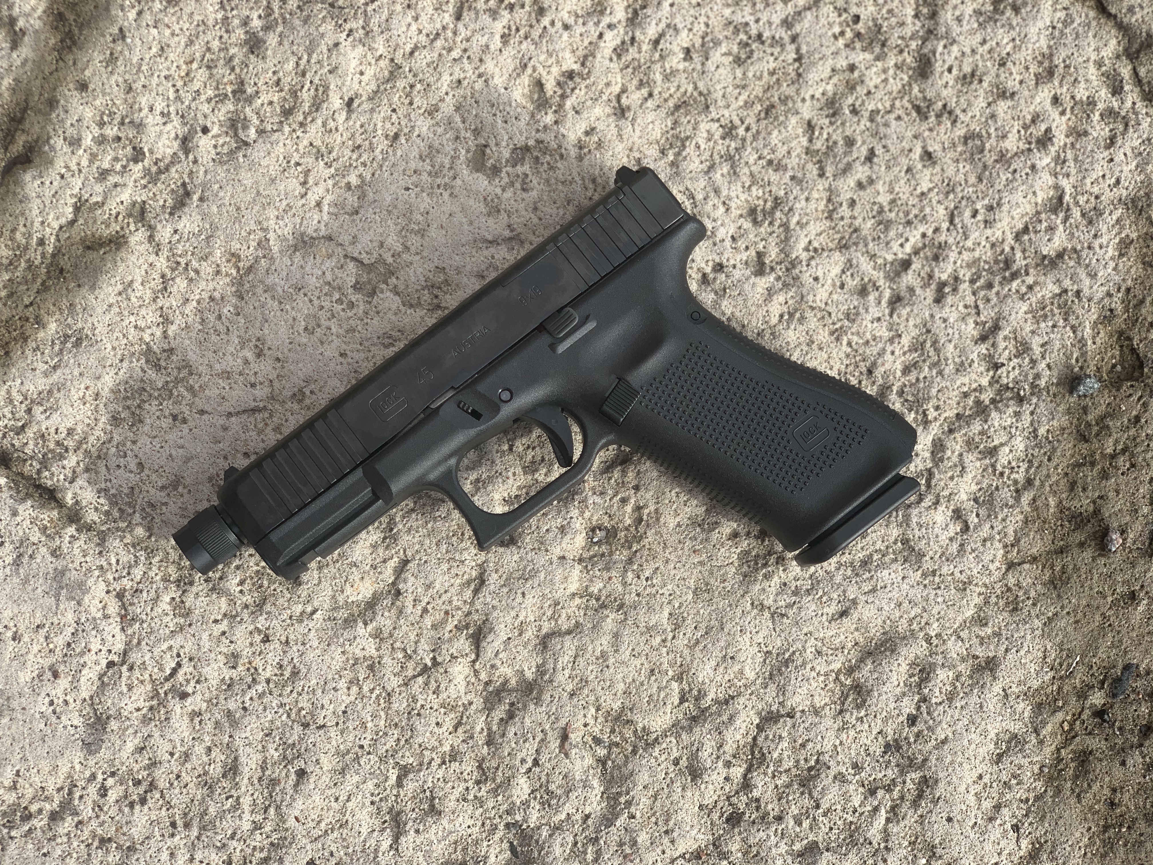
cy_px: 432
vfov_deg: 28.0
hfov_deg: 36.8
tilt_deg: -82.2
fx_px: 1732
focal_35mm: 52
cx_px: 576
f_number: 2.4
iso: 16
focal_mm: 6
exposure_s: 1/289
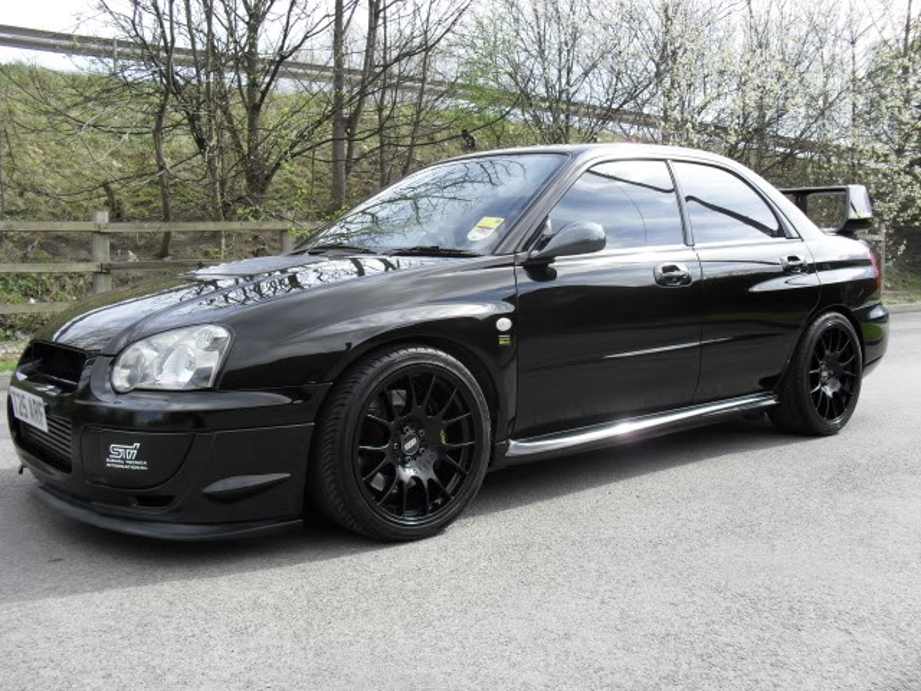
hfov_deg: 52.6
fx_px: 931
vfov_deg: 40.7
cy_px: 346
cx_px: 460
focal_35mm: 35
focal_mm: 6.3
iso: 100
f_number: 3.2
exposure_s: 1/500
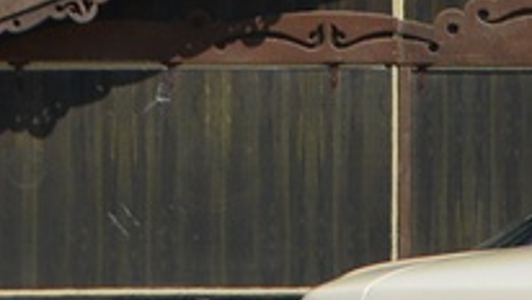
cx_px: 1529
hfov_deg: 4.2
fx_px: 7097
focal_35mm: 503
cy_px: 5
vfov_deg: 2.4
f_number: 6.3
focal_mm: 44
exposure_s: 1/1600
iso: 400
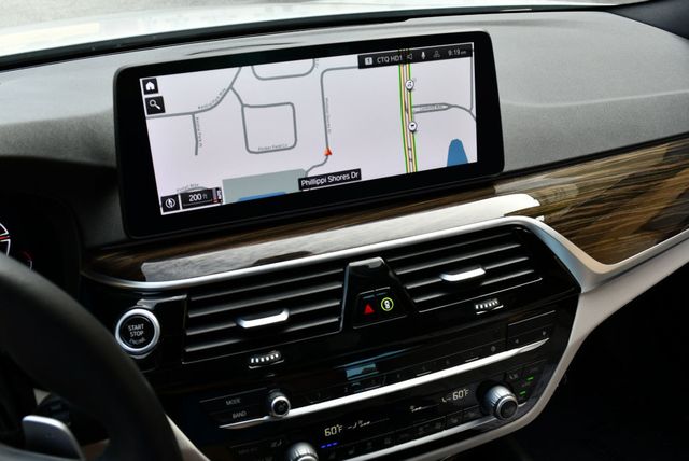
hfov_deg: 53.1
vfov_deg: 36.9
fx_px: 690
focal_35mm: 36
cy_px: 230
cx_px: 344
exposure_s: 1/250
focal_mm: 18
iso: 400
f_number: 5.6
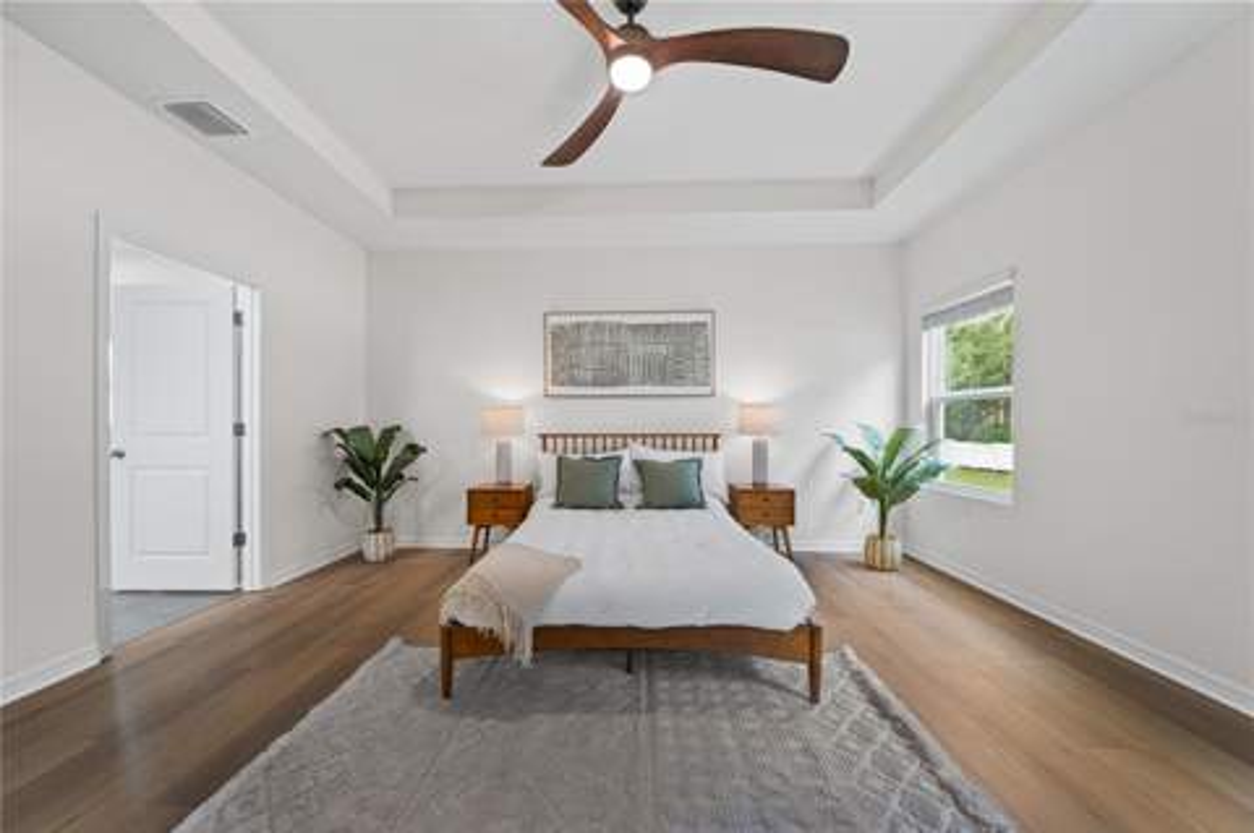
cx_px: 627
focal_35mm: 12
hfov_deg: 112.7
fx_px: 418
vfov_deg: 89.9
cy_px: 416
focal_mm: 12
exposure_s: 1/2
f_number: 7.1
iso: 200
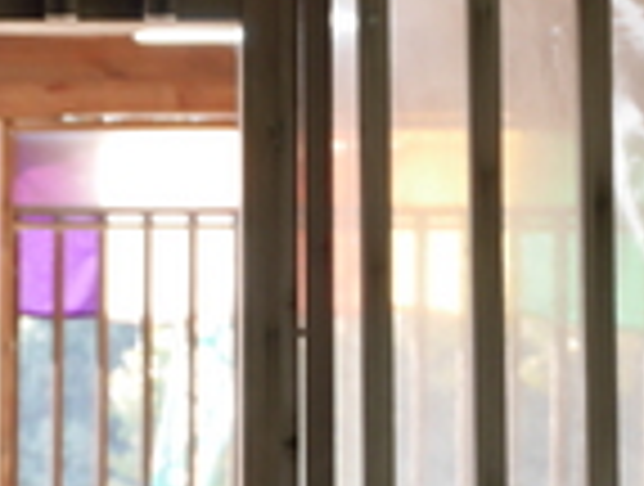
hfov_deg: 10.5
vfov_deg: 8.5
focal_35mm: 176
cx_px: -531
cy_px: 371
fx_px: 3283
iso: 320
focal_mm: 21
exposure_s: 1/60
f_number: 4.7
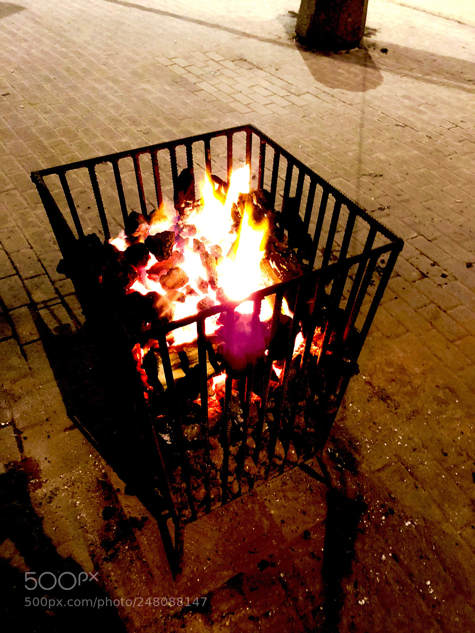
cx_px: 238
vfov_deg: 63.4
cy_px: 316
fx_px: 512
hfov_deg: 49.7
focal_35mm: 28
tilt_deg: -43.2
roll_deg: -3.1
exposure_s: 1/4
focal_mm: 4
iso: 125
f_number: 1.8
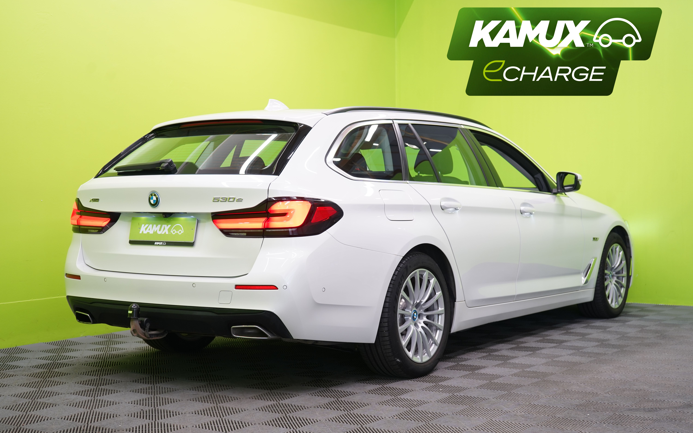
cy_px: 213
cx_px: 346
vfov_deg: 24.9
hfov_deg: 38.9
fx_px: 982
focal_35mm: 52
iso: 400
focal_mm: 51
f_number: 5
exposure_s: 1/30
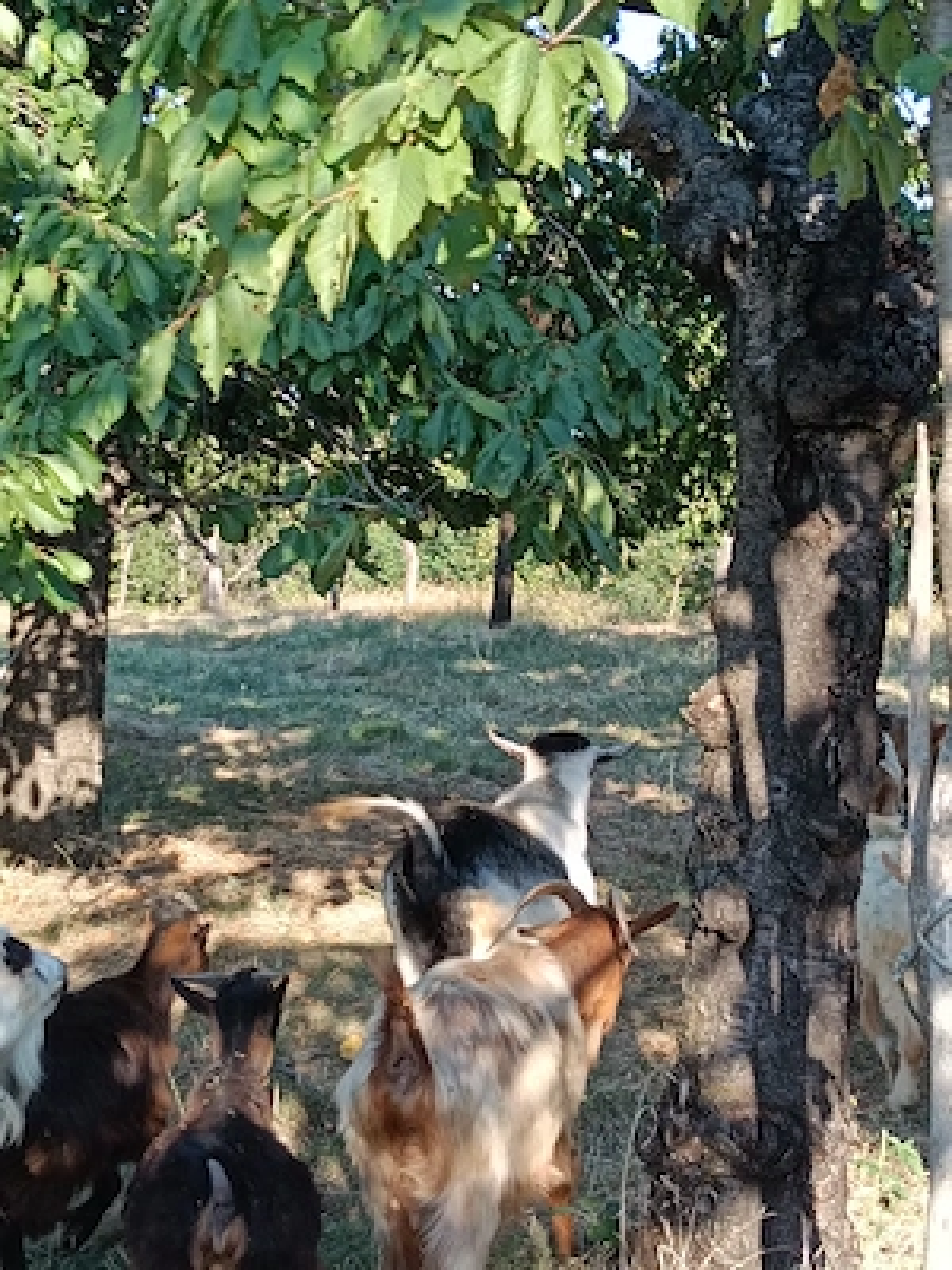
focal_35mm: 64
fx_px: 2347
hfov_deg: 22.9
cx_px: 476
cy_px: 635
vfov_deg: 30.3
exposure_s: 1/117
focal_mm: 3.98
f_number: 1.8
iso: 50
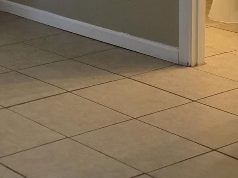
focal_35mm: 116
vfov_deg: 12.1
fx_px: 798
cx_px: -135
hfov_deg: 15.5
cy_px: -99
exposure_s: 1/120
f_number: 1.7
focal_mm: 6.25
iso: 500
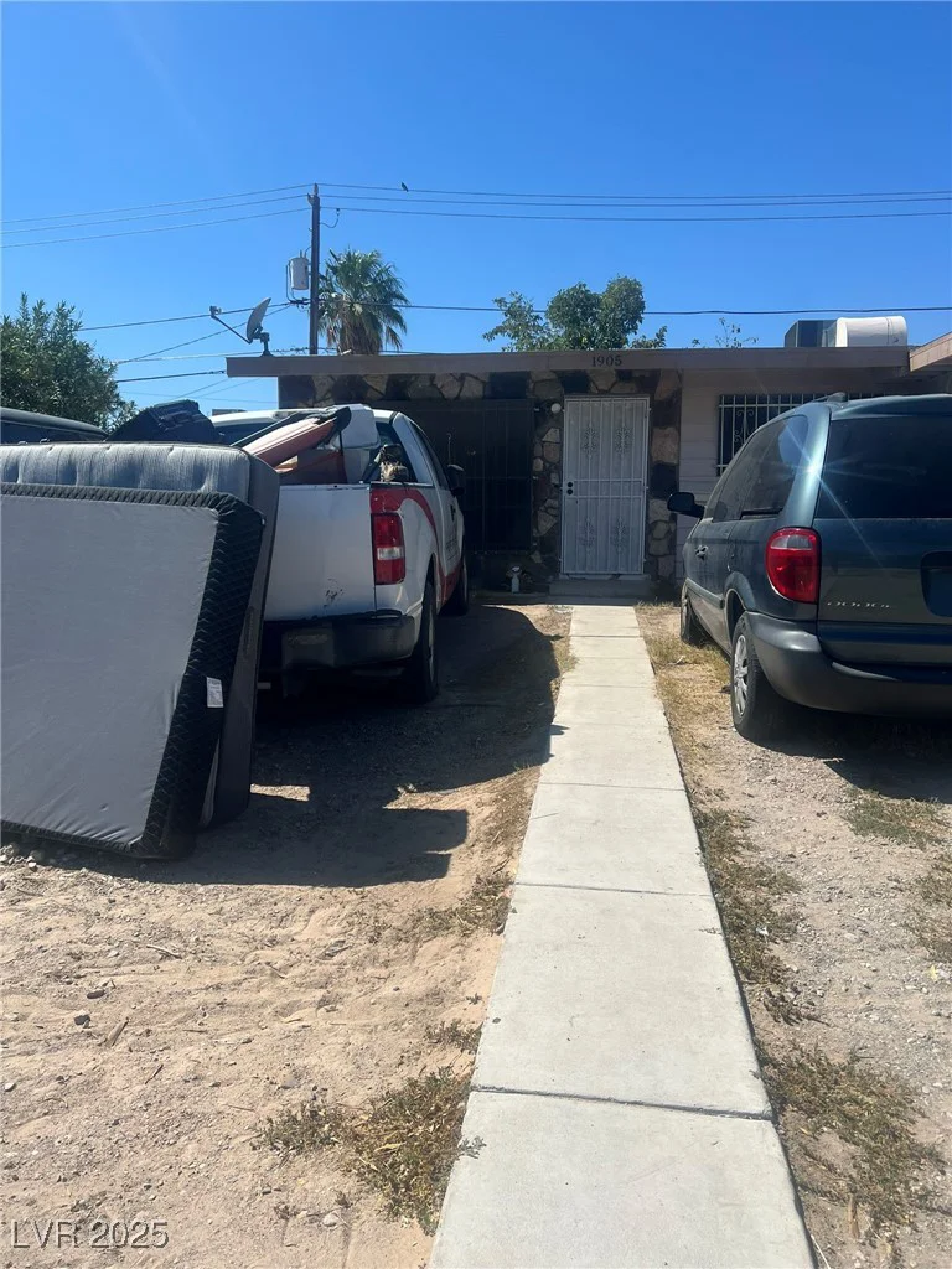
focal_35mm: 26
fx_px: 953
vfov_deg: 67.3
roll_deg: -1.4
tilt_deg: -2.2
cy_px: 634
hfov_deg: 53.1
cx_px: 476
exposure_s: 1/6211
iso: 50
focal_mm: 5.7
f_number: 1.5
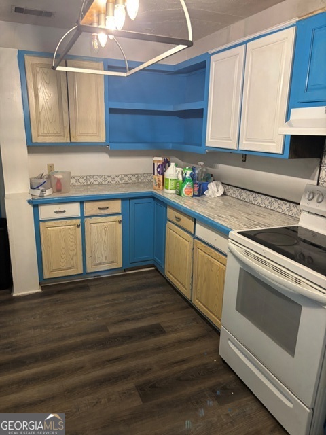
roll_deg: -1.7
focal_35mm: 26
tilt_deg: -14.8
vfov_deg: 67.3
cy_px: 218
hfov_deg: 53.1
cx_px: 163
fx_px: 326
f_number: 1.6
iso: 320
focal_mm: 5.96
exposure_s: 1/60
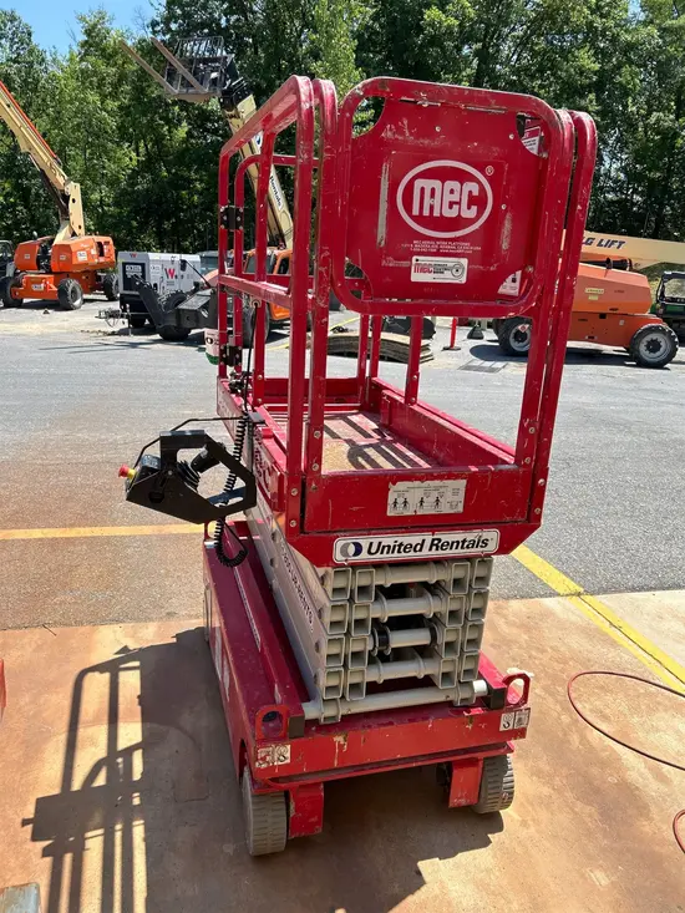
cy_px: 456
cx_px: 342
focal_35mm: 26
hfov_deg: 53.1
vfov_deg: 67.3
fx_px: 686
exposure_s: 1/2353
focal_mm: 5.7
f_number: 1.5
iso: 50
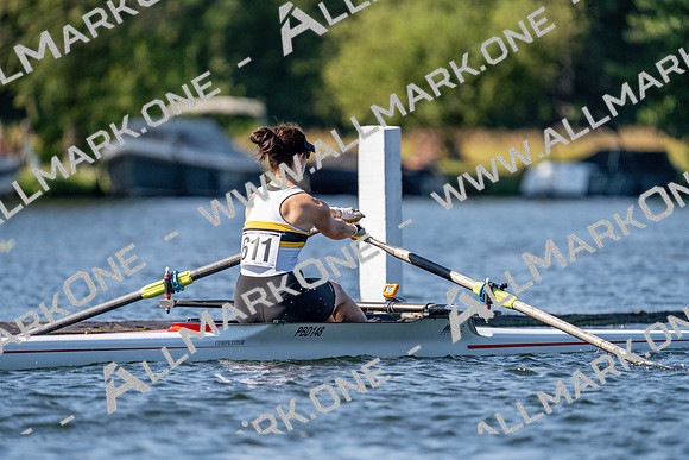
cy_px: 230
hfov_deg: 4.2
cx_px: 344
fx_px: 9495
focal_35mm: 496
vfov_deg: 2.8
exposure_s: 1/1600
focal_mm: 496
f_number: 6.3
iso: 320
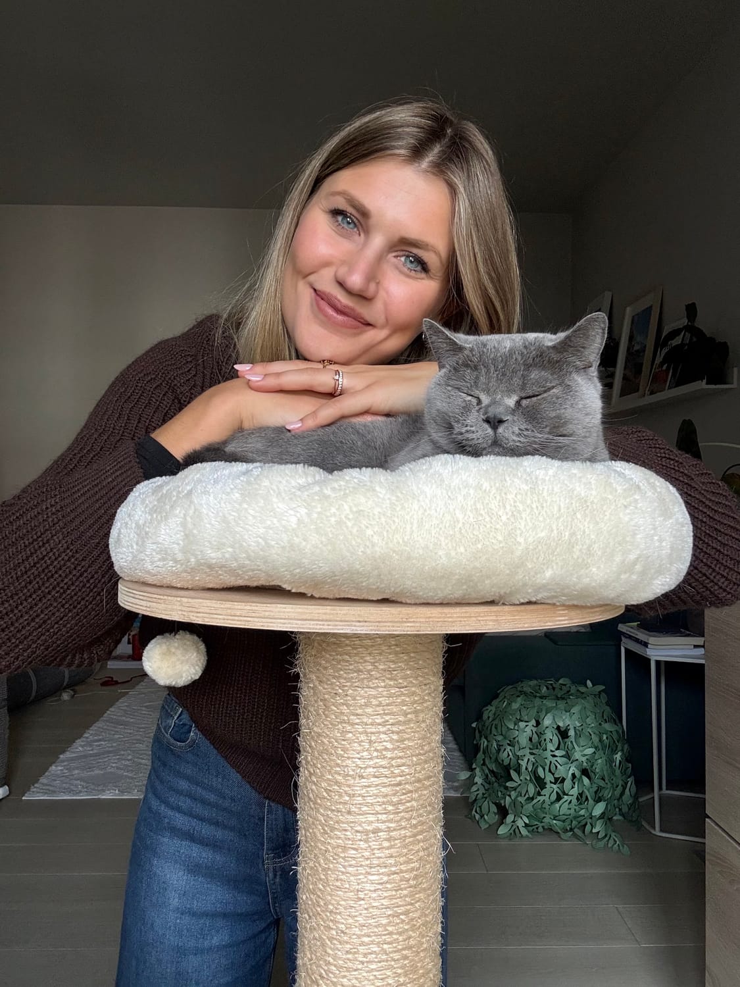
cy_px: 494
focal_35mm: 30
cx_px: 370
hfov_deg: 46.8
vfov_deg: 60.0
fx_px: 855
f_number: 1.9
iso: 80
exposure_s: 1/121
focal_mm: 2.69
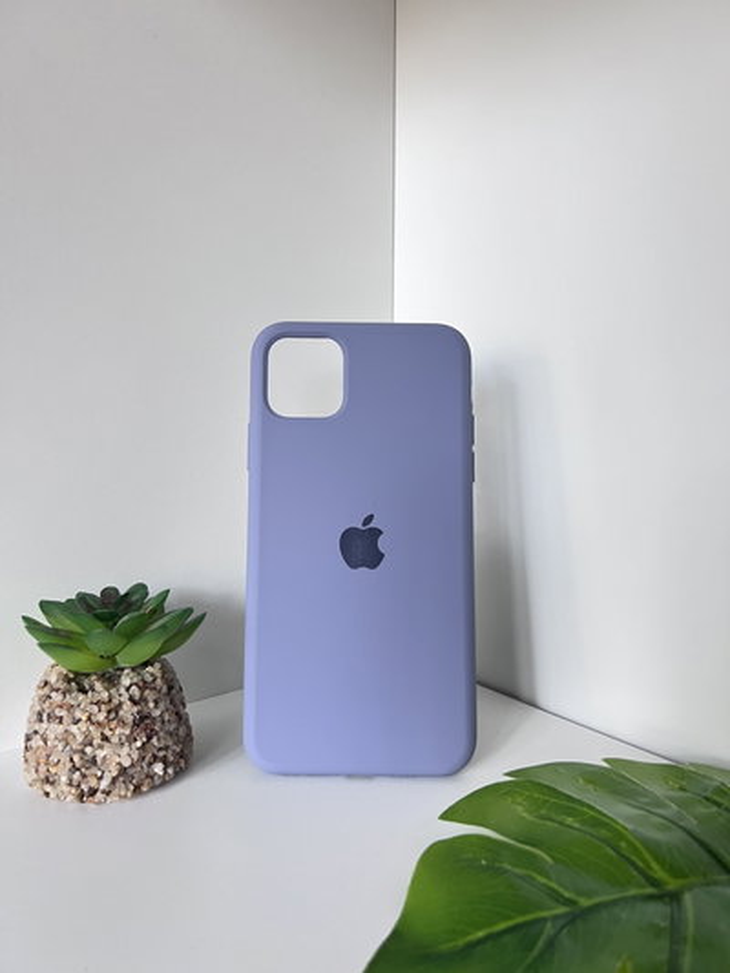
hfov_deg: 53.1
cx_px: 365
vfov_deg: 67.3
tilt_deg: -7.6
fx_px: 731
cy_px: 486
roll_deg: +1.4
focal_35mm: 26
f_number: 1.5
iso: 160
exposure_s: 1/60
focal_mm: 5.7
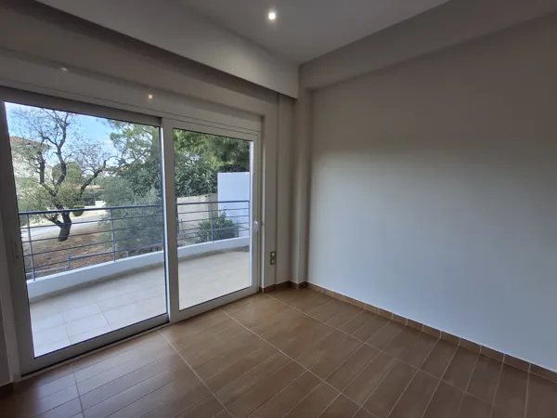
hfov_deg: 94.5
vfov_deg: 78.1
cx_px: 278
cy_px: 209
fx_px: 257
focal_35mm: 16
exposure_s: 1/118
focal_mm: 1.64
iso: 40
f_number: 2.2
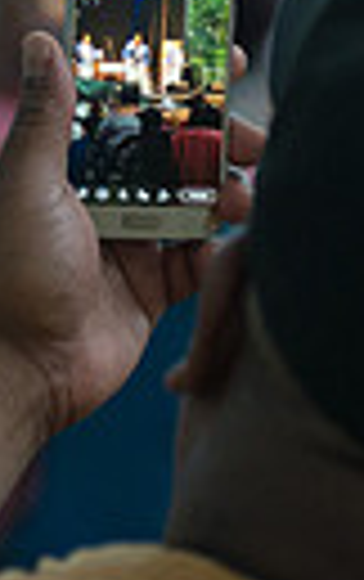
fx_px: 5790
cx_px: -121
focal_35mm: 366
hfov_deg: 3.6
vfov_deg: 5.7
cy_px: 83
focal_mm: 80
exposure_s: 1/250
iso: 1250
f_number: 3.5
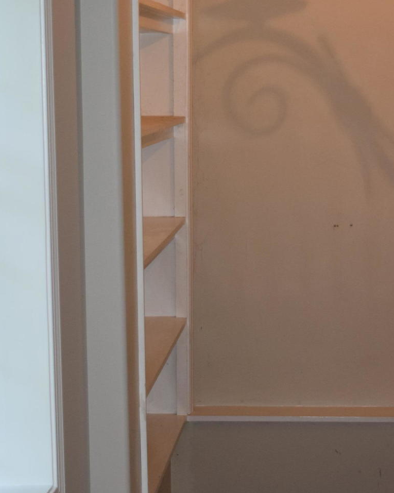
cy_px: 256
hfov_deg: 14.9
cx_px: 308
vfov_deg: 18.6
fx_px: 1502
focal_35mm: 103
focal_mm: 35
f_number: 4.5
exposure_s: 1/60
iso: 1000
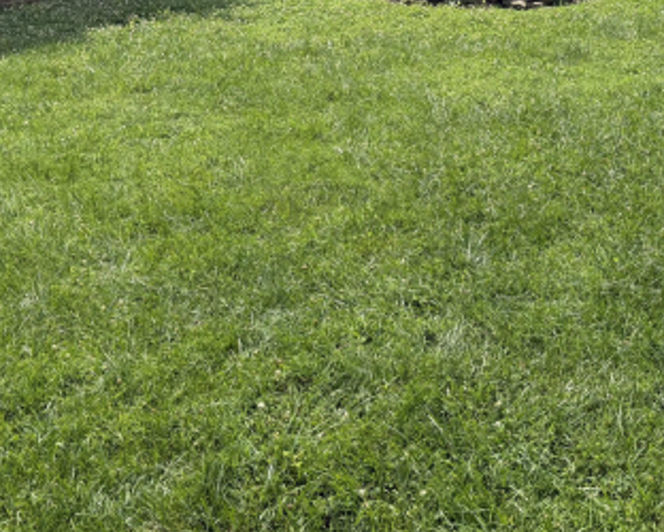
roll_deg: +0.8
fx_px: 983
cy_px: 40
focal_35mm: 50
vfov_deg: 28.9
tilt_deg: -10.7
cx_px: 412
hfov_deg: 37.1
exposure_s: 1/2801
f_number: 1.78
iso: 80
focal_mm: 6.76
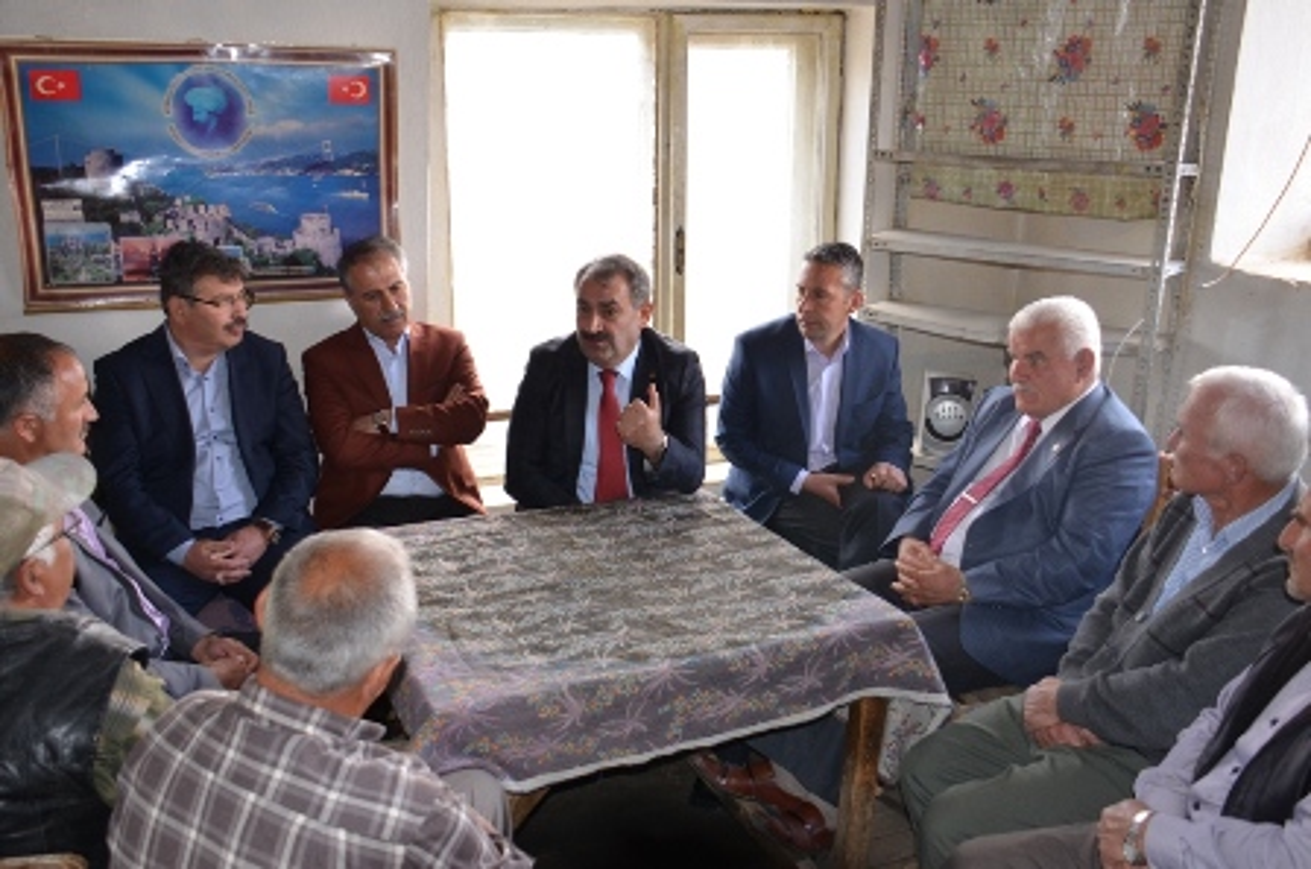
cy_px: 434
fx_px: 1309
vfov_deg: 36.7
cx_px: 656
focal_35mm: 36
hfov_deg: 53.2
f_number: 3.8
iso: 400
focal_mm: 24
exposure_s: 1/100
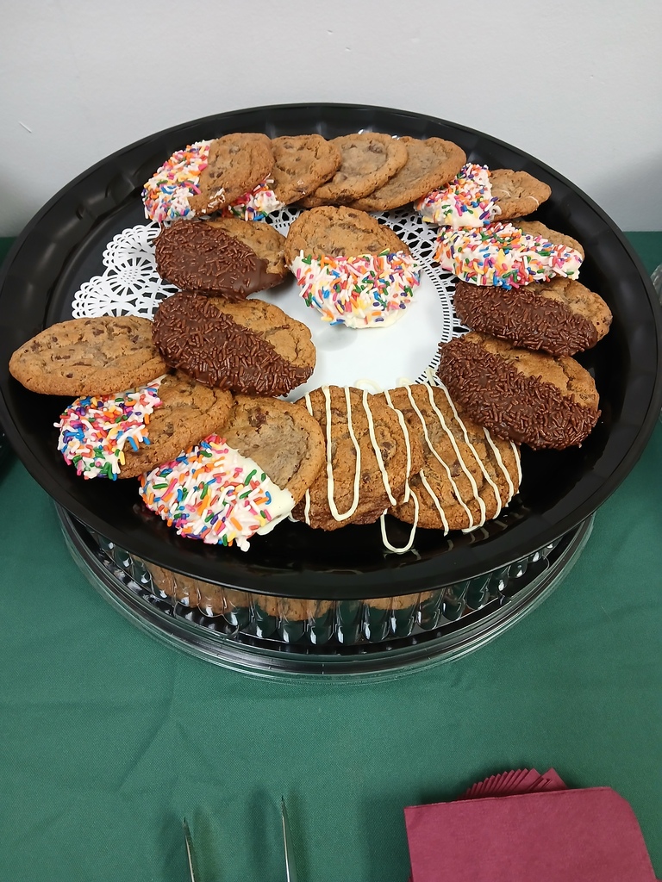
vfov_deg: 67.3
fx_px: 663
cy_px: 441
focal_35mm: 26
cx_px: 331
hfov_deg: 53.1
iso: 200
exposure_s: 1/40
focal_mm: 3.98
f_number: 1.8
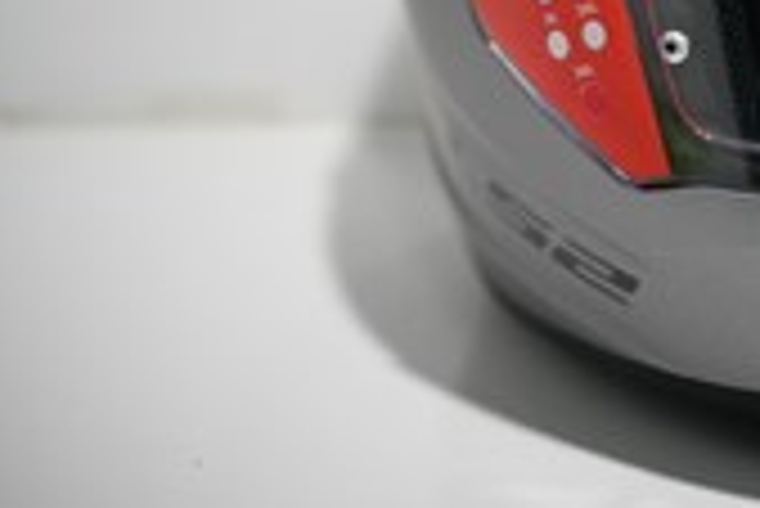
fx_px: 4247
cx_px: 850
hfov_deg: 10.1
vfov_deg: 6.8
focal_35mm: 201
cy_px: -52
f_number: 1.4
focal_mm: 85
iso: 640
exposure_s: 1/8000
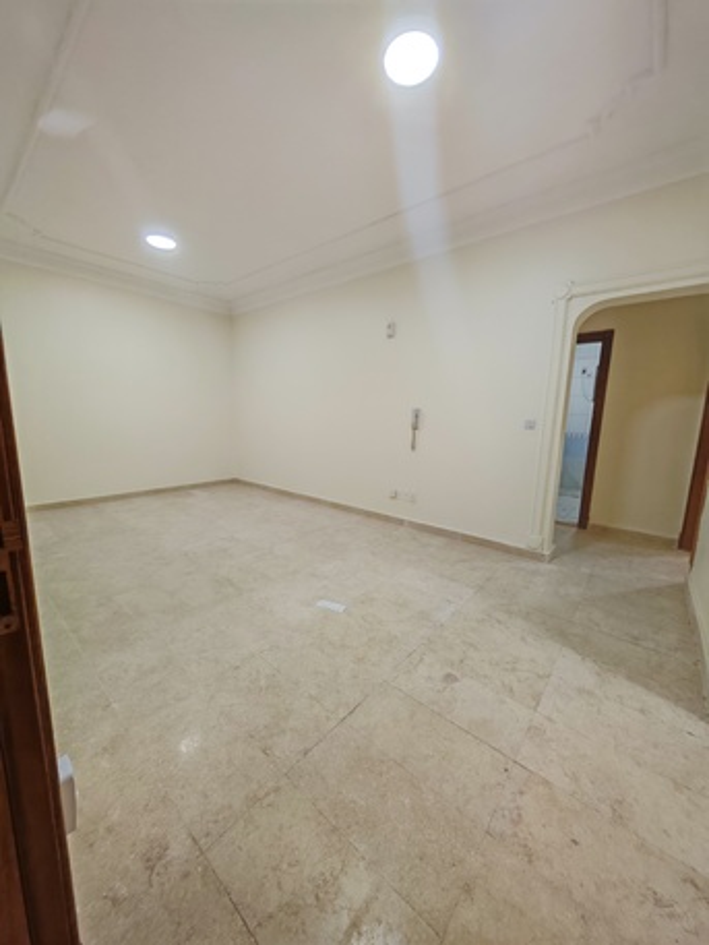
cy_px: 472
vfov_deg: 106.2
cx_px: 354
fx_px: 355
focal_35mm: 13
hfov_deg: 89.9
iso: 250
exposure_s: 1/40
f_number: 2
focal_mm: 1.82
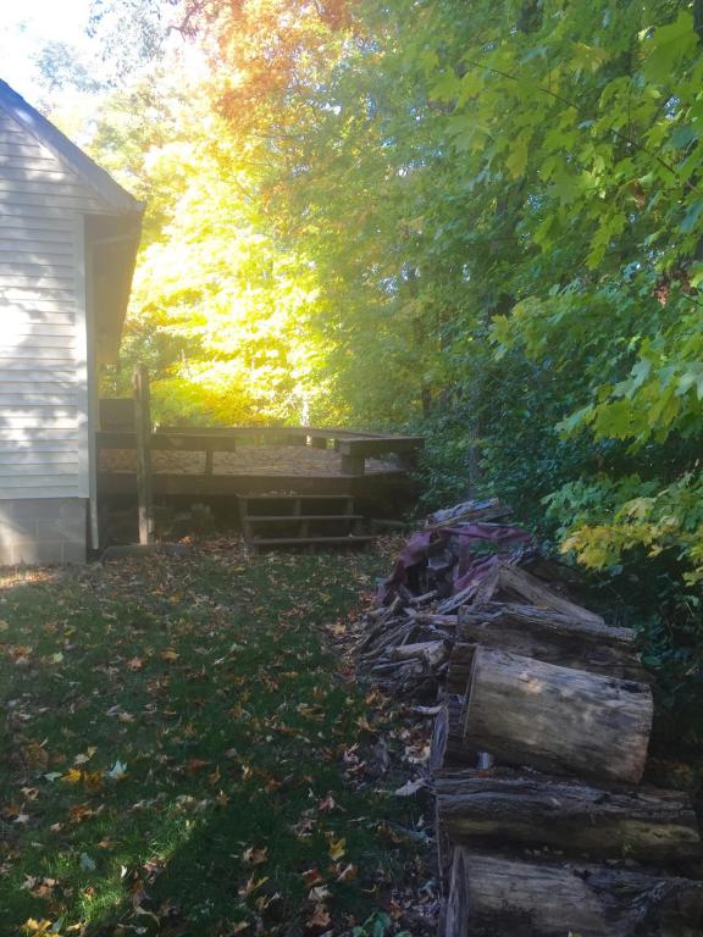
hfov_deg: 48.2
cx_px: 352
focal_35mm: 29
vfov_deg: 61.7
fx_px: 785
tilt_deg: -1.2
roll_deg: +0.3
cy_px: 468
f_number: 2.2
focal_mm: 4.15
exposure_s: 1/120
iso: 40
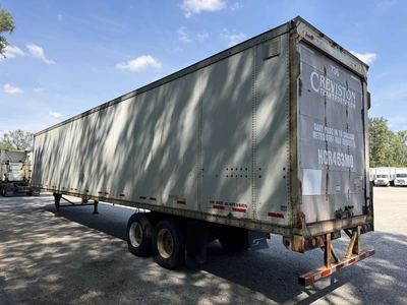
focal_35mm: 24
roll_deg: +0.4
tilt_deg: +4.9
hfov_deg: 71.6
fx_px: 282
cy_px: 152
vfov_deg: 56.8
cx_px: 204
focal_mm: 6.76
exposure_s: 1/2053
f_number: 1.78
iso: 80
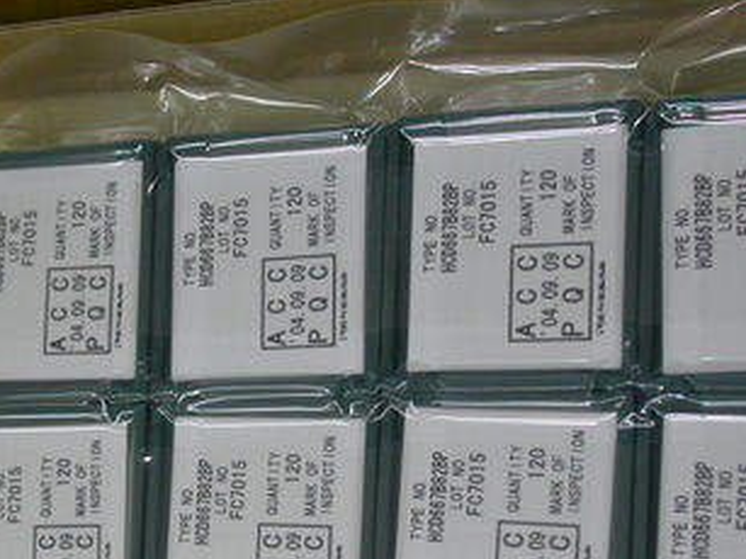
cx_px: 255
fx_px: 2736
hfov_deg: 15.5
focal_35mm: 127
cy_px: 414
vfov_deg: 11.6
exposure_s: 1/12.5
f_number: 3.5
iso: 100
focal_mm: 16.2
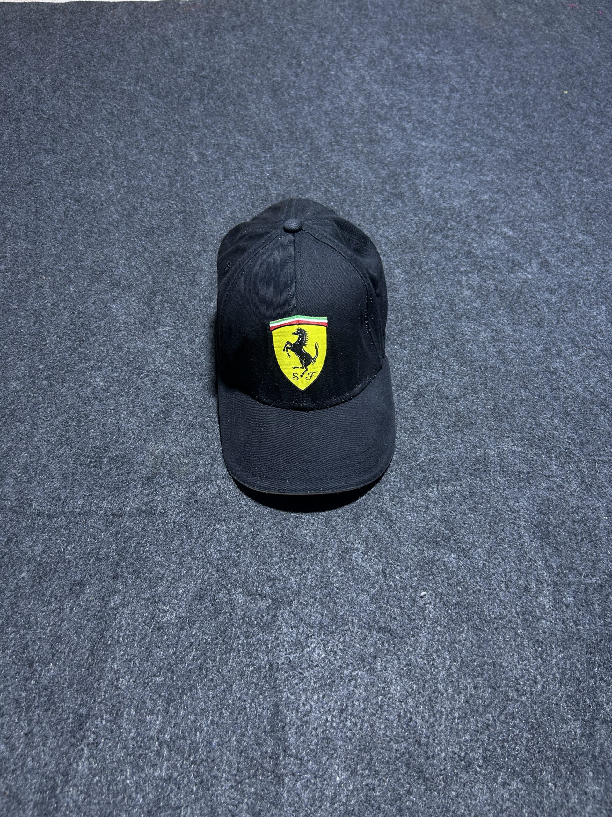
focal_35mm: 26
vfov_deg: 67.3
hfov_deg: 53.1
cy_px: 408
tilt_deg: -31.0
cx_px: 306
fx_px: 613
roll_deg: +1.0
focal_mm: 5.7
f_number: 1.5
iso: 100
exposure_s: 1/50
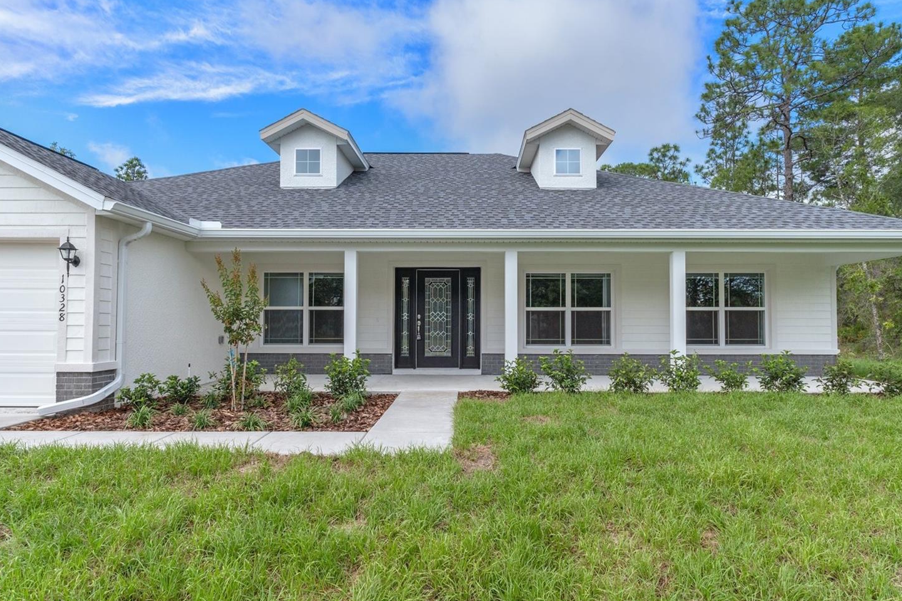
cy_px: 301
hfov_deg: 84.0
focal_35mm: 20
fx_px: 501
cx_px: 464
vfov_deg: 61.9
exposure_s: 1/400
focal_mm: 12
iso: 320
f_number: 8
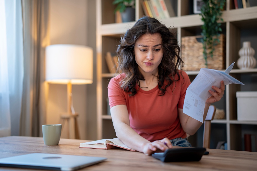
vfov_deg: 27.0
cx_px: 128
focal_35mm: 50
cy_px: 86
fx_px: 357
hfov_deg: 39.6
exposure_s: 1/500
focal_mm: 50
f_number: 1.4
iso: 400
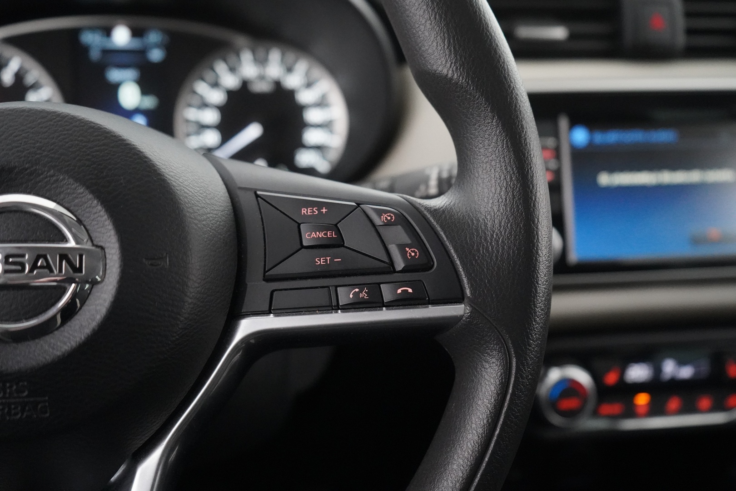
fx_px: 777
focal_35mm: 38
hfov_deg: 50.7
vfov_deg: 35.1
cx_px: 368
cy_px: 246
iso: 12800
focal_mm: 38
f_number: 4
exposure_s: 1/60
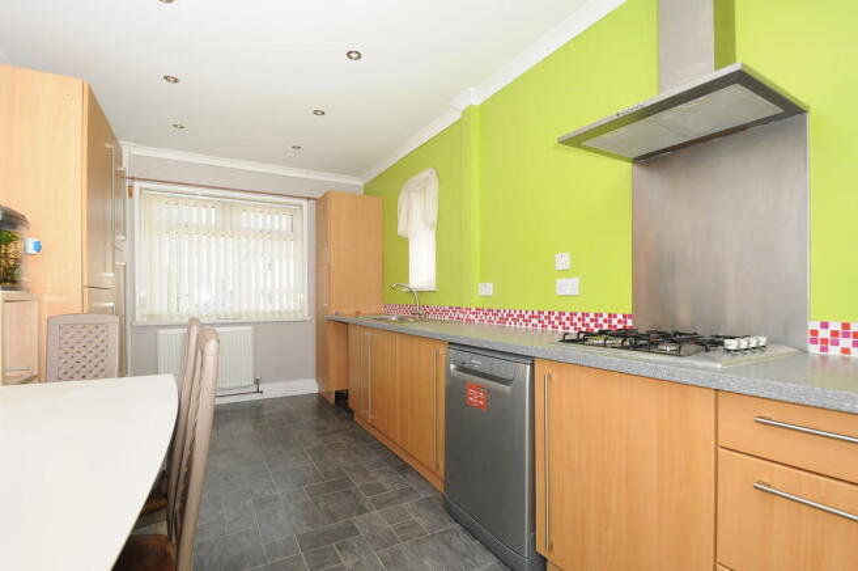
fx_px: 393
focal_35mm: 16
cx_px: 429
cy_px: 286
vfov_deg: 71.9
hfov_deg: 95.0
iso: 400
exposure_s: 1/125
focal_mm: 11
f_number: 7.1
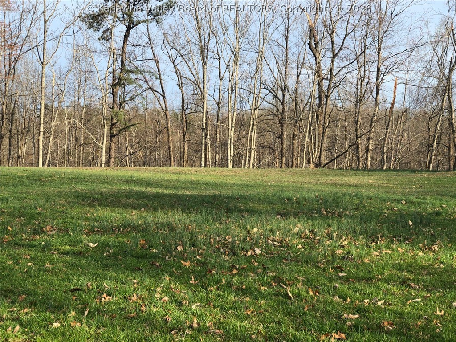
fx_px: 751
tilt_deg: -3.6
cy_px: 171
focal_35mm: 57
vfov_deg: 25.7
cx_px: 228
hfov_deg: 33.8
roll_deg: -3.0
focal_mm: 6.6
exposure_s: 1/333
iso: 20
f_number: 2.8
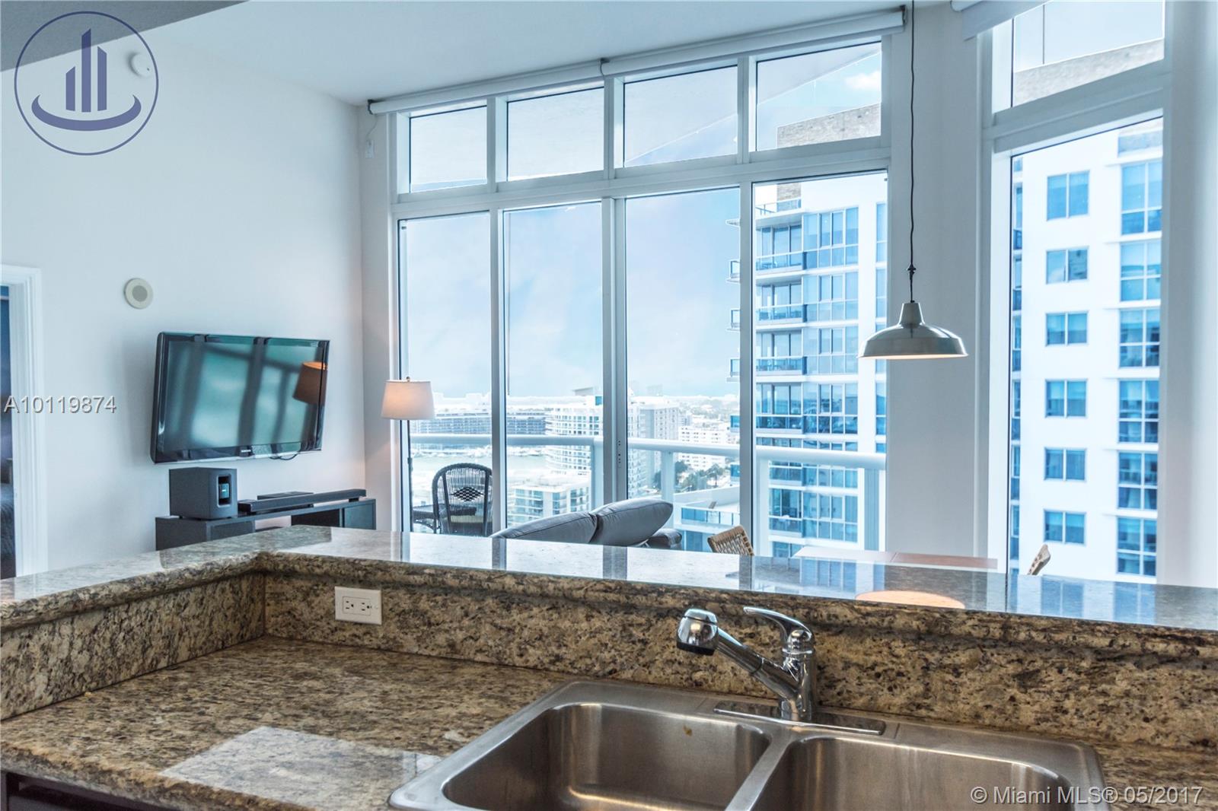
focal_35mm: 27
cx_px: 609
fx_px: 913
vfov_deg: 47.9
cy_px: 406
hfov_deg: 67.4
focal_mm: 18
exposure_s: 1/640
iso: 640
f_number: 4.2
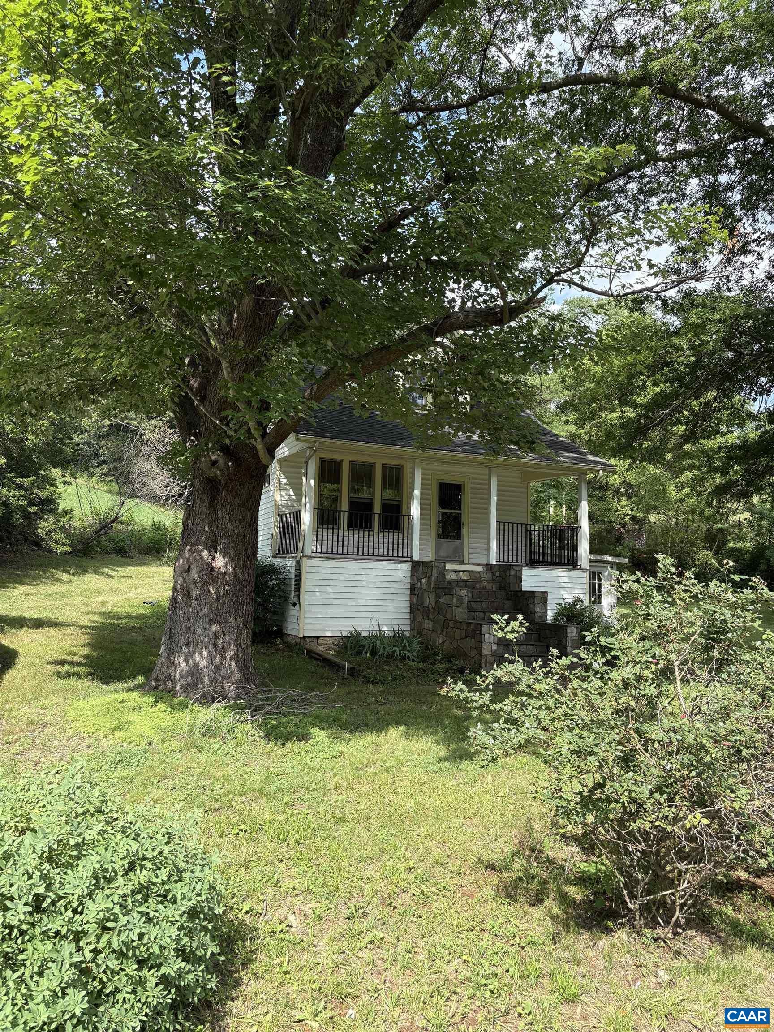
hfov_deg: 53.1
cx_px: 387
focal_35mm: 26
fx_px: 775
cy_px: 516
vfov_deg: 67.3
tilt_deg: +7.4
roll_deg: -1.7
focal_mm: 5.96
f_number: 1.6
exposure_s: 1/884
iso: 50
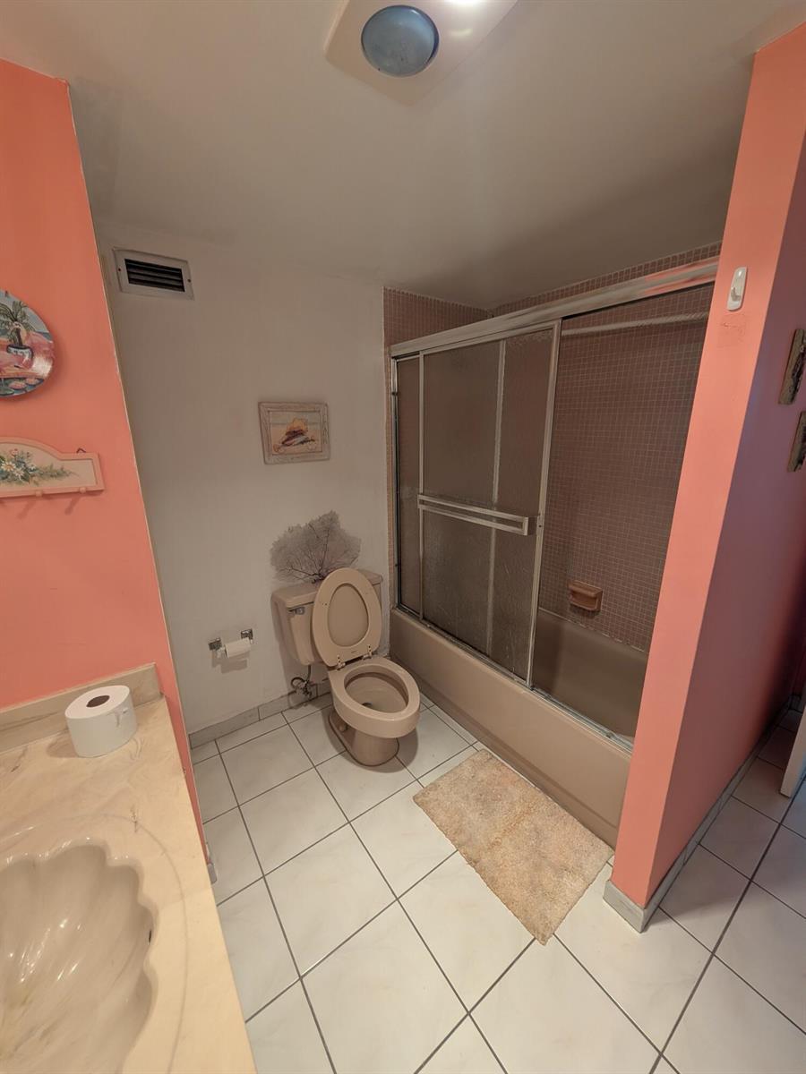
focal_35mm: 13
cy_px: 537
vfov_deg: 106.2
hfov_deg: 89.9
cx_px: 403
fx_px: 404
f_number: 2.2
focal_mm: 1.54
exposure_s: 1/30
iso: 45
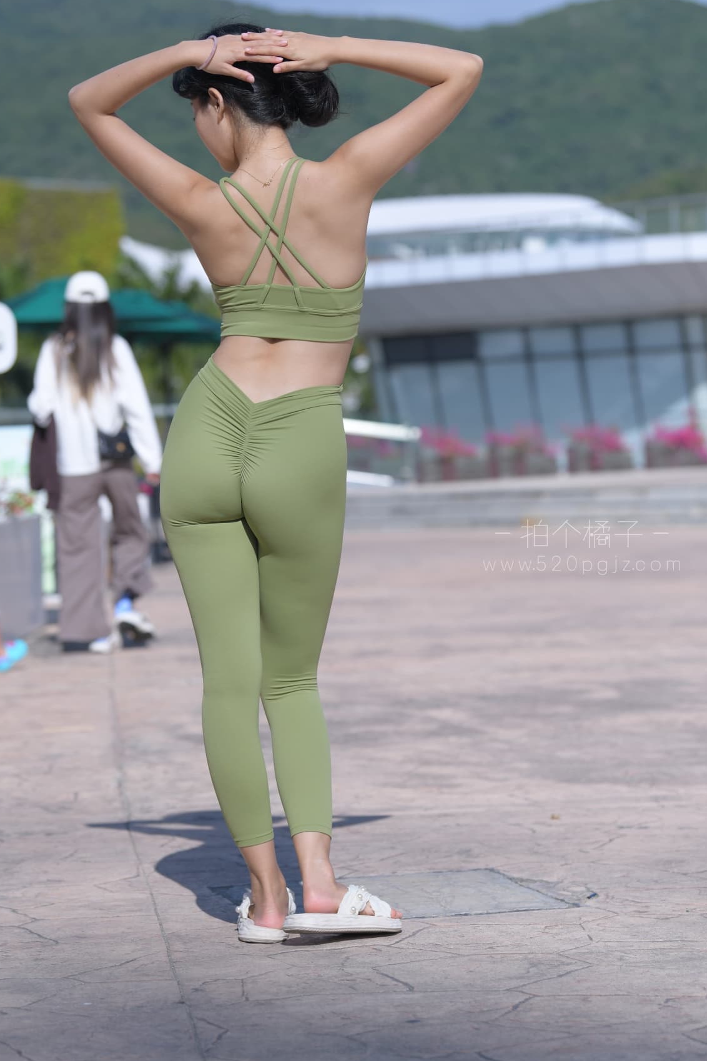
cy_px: 516
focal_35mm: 106
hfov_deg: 12.9
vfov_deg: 19.3
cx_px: 345
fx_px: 3122
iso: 160
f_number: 4
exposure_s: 1/2500
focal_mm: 100
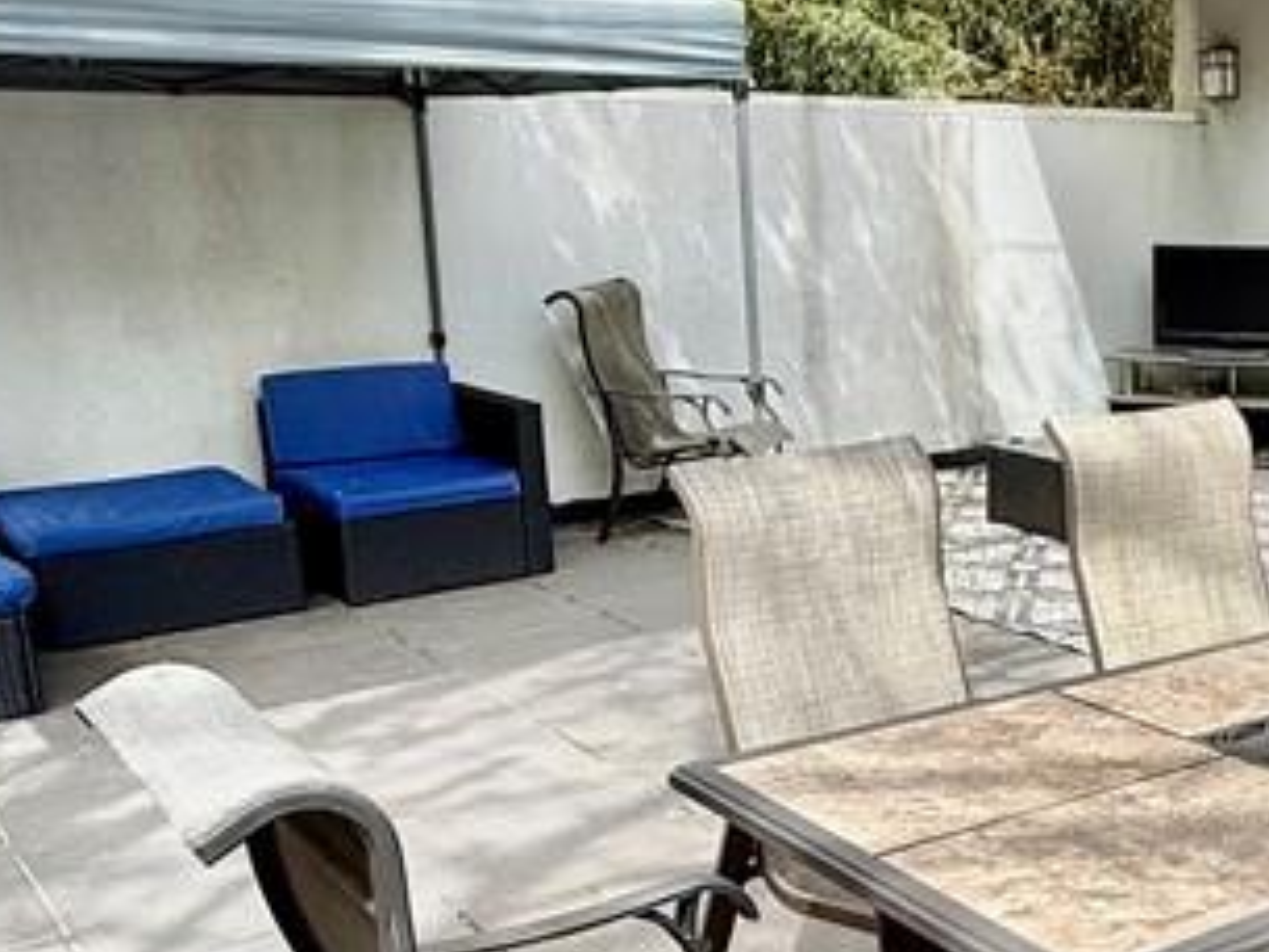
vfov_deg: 30.8
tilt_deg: -12.7
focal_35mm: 47
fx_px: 1724
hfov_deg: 37.1
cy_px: 590
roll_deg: +0.0
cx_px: 1207
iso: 50
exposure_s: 1/574
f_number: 2.2
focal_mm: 2.22
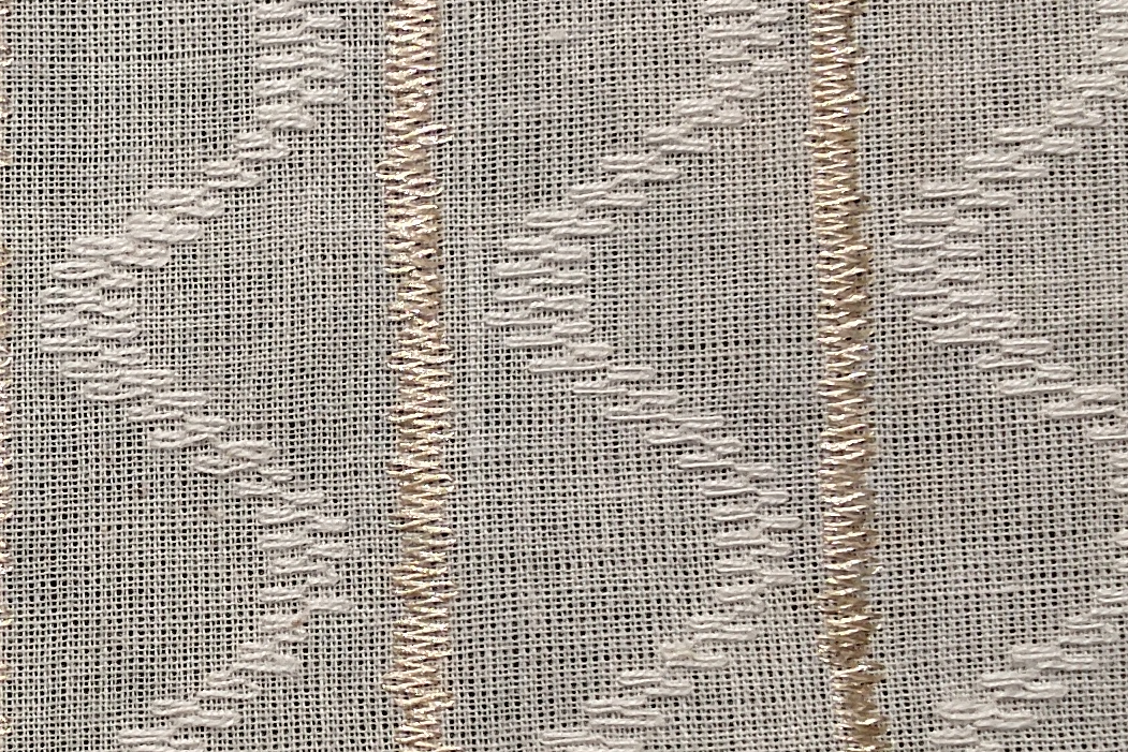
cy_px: 461
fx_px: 2632
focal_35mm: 84
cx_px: -11
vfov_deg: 16.3
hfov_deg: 23.2
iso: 80
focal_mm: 2.78
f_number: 2
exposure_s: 1/100
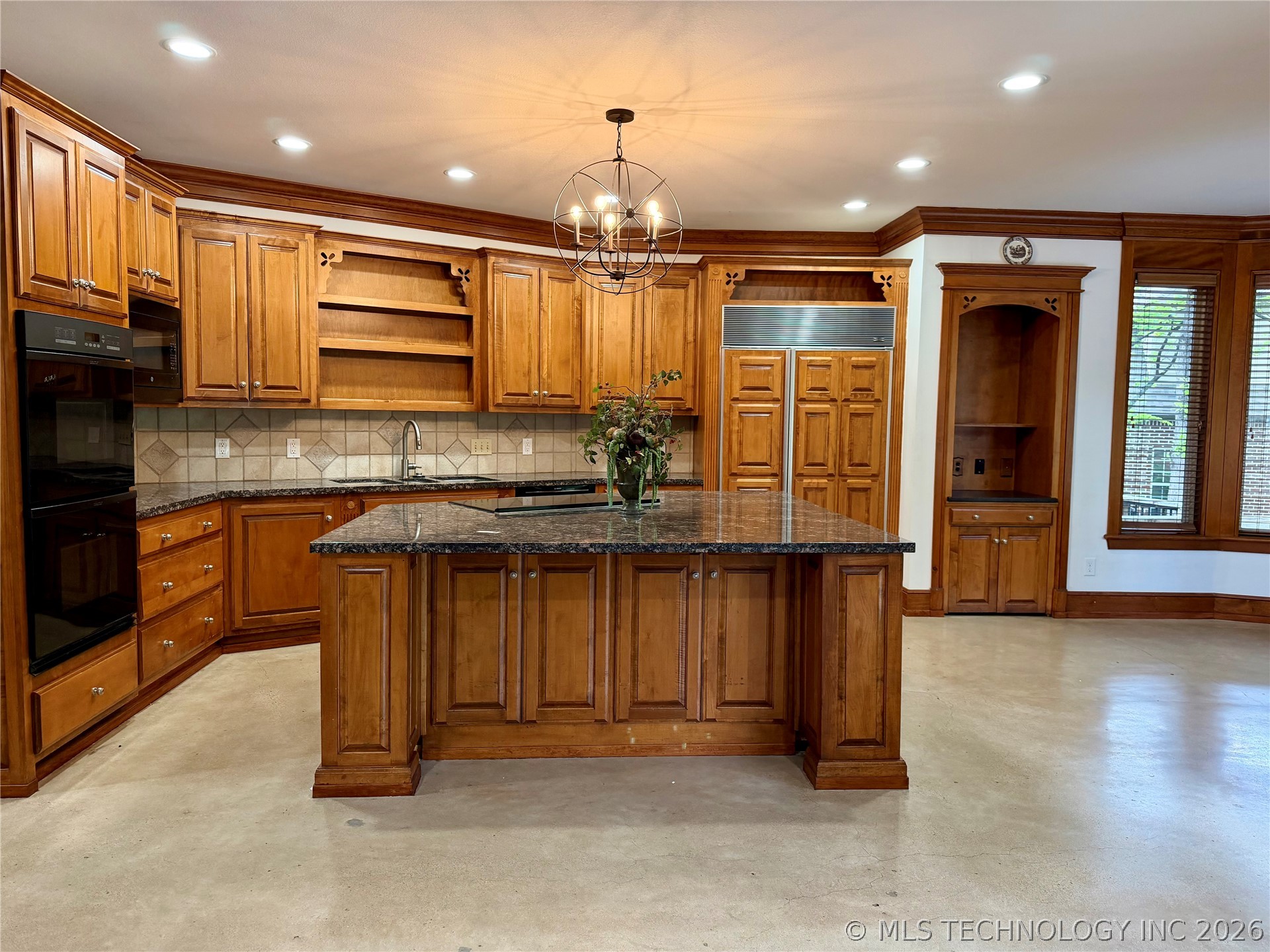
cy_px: 476
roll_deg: -0.4
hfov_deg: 71.6
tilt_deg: -3.6
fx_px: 881
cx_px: 635
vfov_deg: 56.8
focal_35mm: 24
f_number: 1.78
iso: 250
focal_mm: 6.76
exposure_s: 1/60
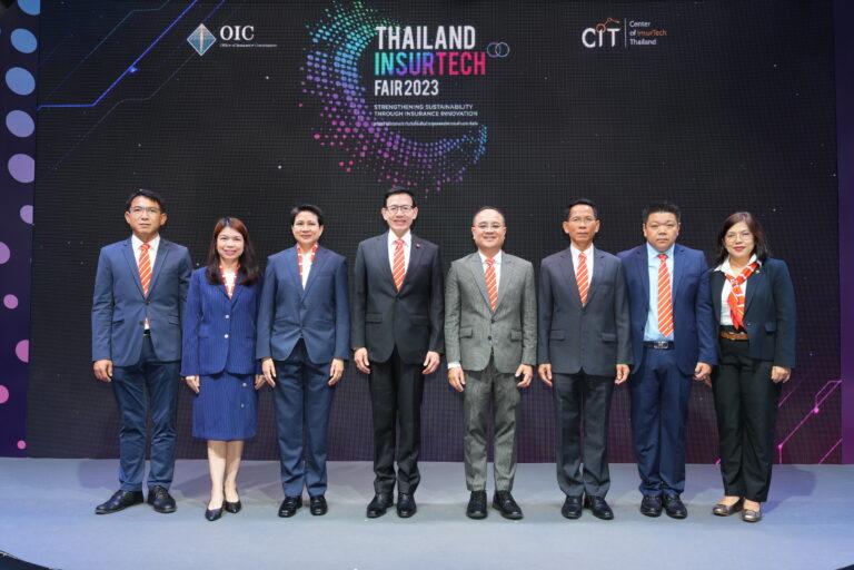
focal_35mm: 29
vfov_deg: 45.0
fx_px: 688
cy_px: 285
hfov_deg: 63.7
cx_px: 427
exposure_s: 1/100
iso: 640
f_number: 5
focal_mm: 29
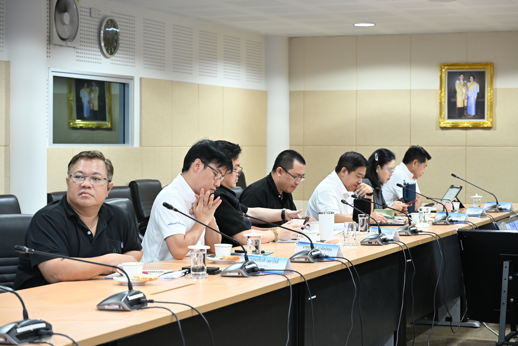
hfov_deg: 24.8
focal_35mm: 82
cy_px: 173
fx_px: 1180
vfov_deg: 16.7
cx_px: 259
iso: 3200
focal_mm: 82
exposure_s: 1/40
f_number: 5.6
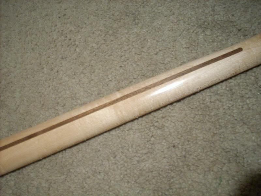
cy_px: 98
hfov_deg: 50.1
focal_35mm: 37
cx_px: 130
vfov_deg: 38.7
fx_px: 279
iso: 270
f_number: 2.8
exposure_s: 1/4
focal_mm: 6.2
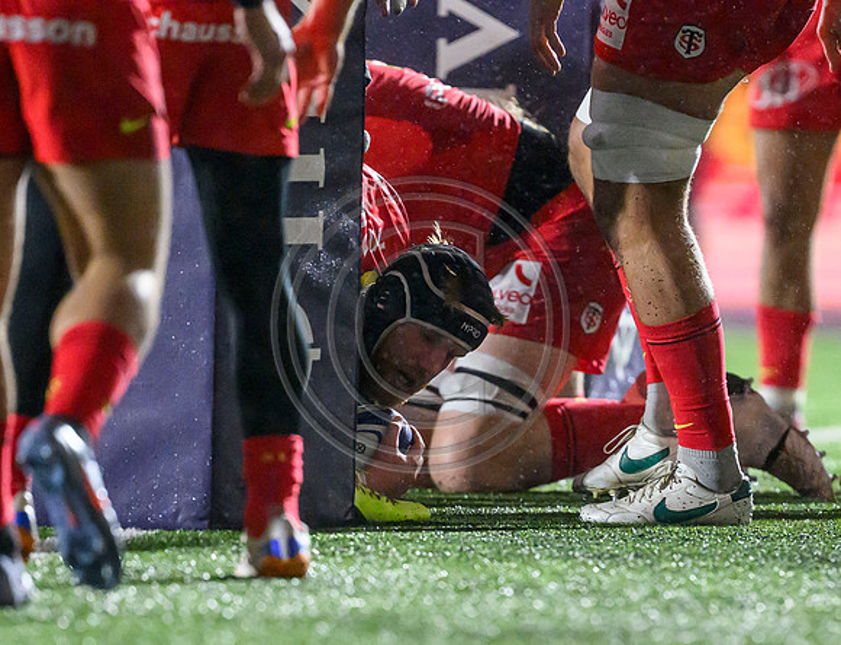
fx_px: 20967
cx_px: 483
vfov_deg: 1.8
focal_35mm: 856
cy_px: 629
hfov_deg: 2.3
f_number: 3.2
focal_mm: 400
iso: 8000
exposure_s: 1/1250
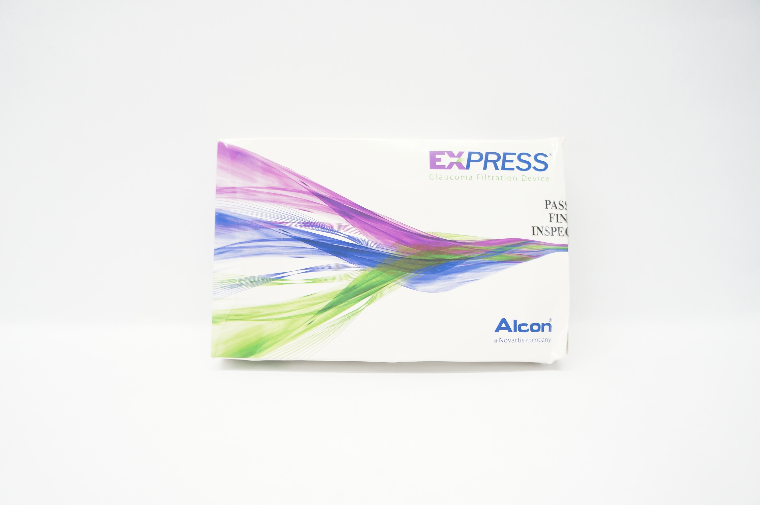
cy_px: 252
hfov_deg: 67.4
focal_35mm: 27
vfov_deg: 47.8
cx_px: 380
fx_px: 569
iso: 400
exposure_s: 1/60
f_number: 4
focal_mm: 18
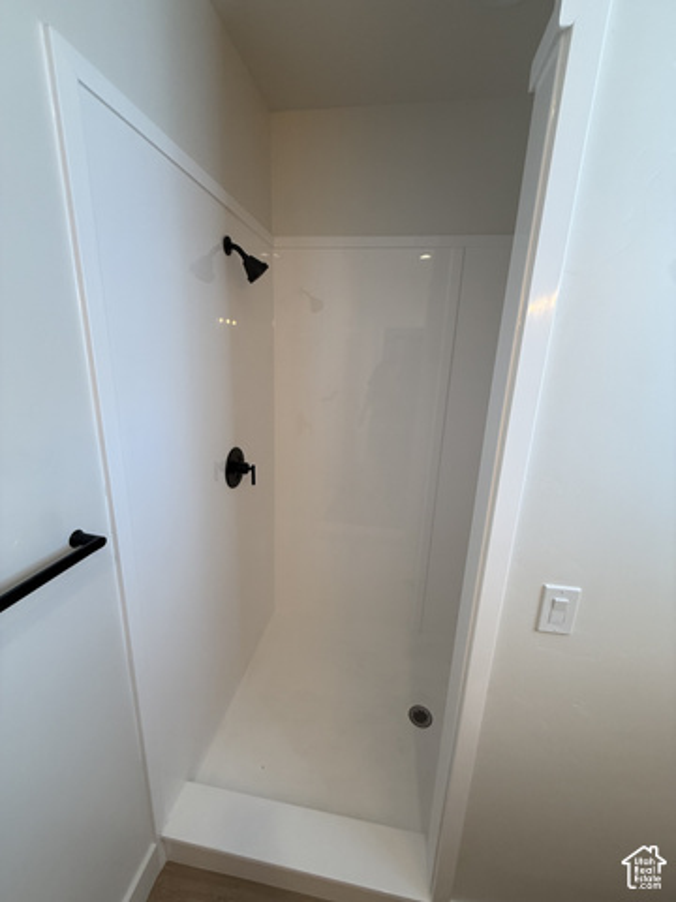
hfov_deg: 85.7
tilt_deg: -13.5
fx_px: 365
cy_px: 451
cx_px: 338
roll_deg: -2.8
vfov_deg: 102.1
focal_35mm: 14
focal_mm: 2.22
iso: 125
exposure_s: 1/120
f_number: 2.2
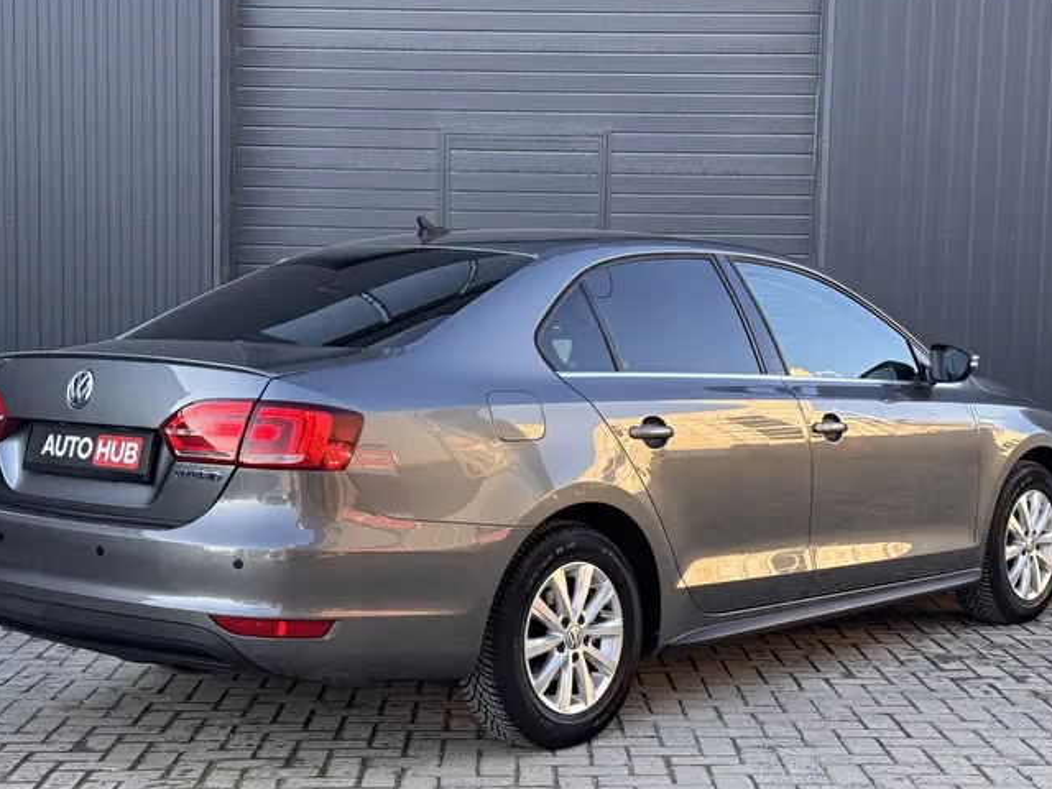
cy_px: 457
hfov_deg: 32.2
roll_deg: -0.6
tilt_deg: -5.2
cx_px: 519
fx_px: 1823
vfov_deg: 24.4
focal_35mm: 60
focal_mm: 6.76
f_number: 1.78
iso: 64
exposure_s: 1/259
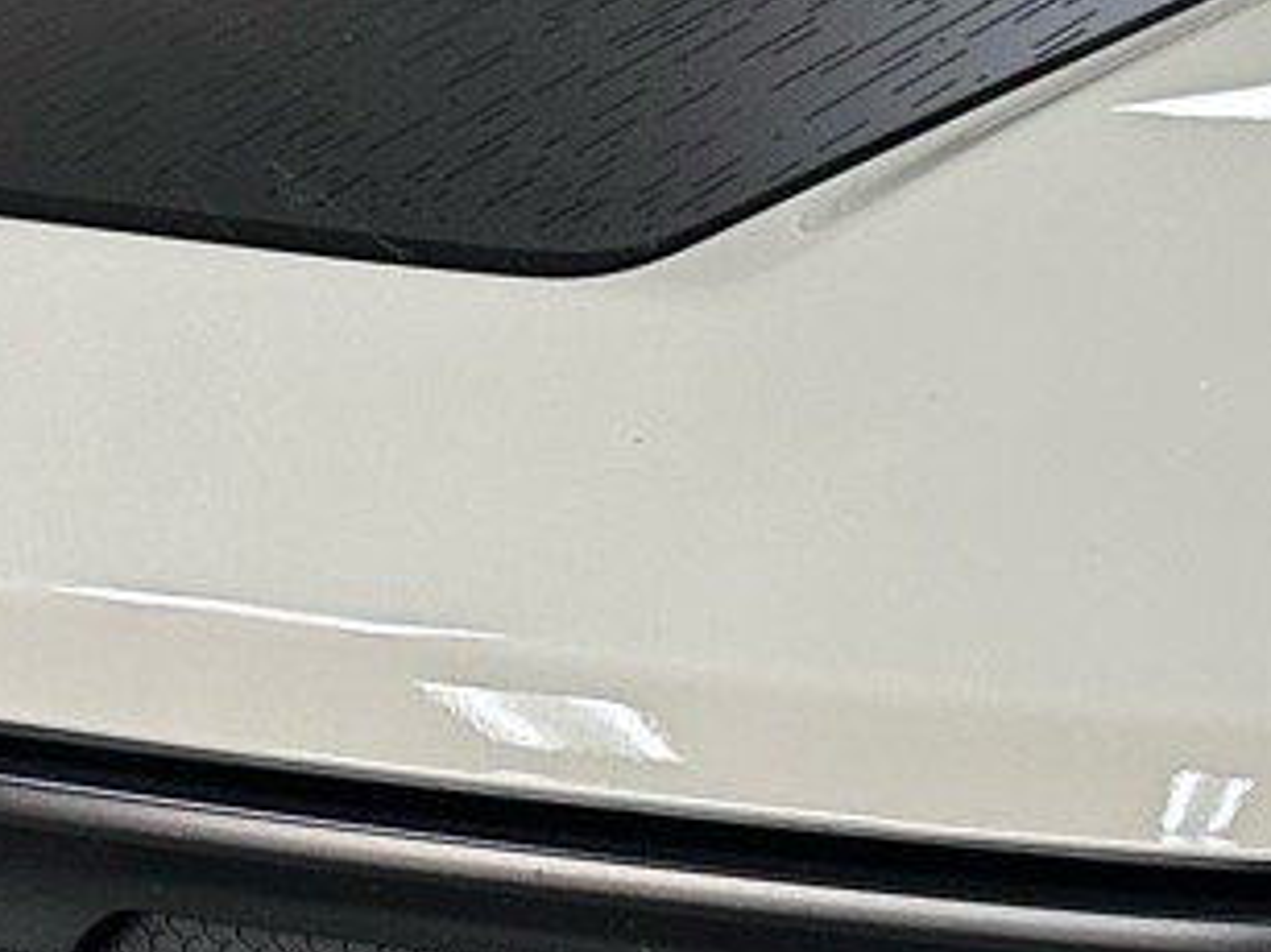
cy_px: 1006
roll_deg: -0.5
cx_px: 969
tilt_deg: -20.5
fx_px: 4588
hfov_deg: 15.7
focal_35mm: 125
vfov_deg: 11.7
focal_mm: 6.86
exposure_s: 1/57
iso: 250
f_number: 1.78
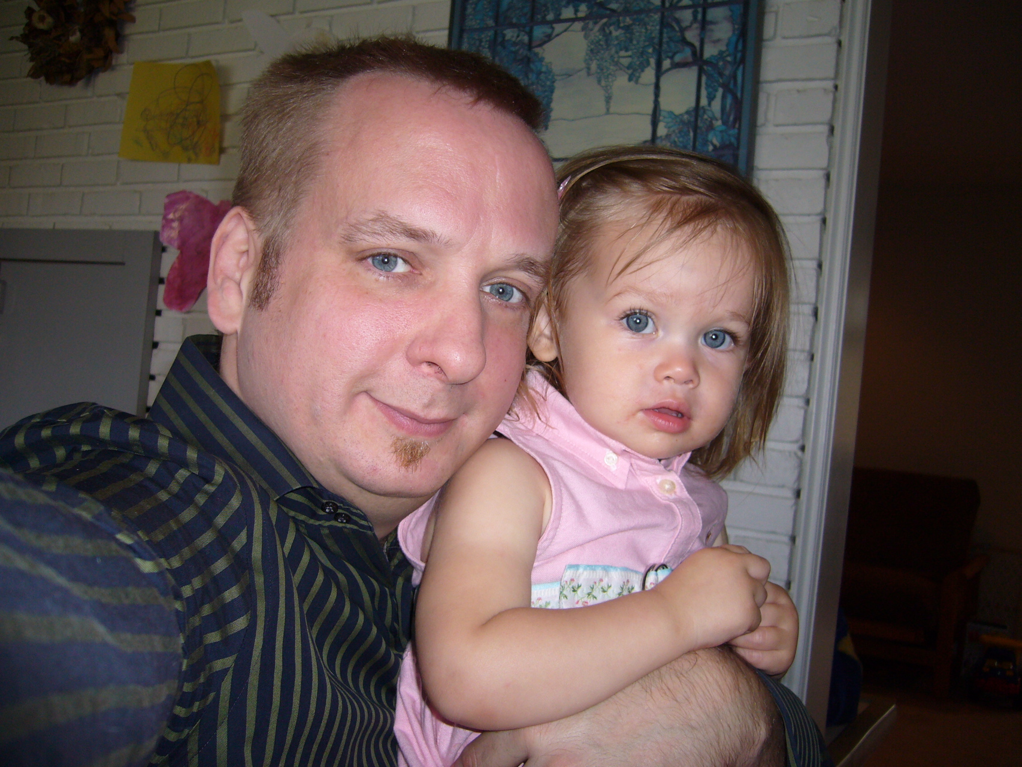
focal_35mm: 35
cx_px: 511
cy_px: 384
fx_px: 1033
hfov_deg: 52.6
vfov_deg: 40.7
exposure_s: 1/60
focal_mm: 5.8
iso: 100
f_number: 2.8
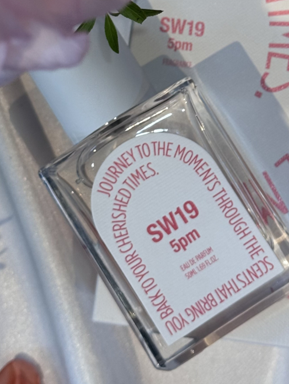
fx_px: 1224
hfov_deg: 13.4
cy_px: 43
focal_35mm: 110
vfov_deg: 17.6
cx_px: 224
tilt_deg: -82.4
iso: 64
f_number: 1.78
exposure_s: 1/121
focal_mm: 6.76
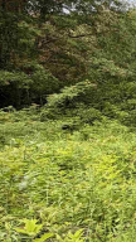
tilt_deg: -3.6
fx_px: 340
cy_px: 155
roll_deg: -0.8
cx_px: 412
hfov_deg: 11.4
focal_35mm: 53
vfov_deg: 38.9
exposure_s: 1/465
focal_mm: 2.22
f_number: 2.2
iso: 64
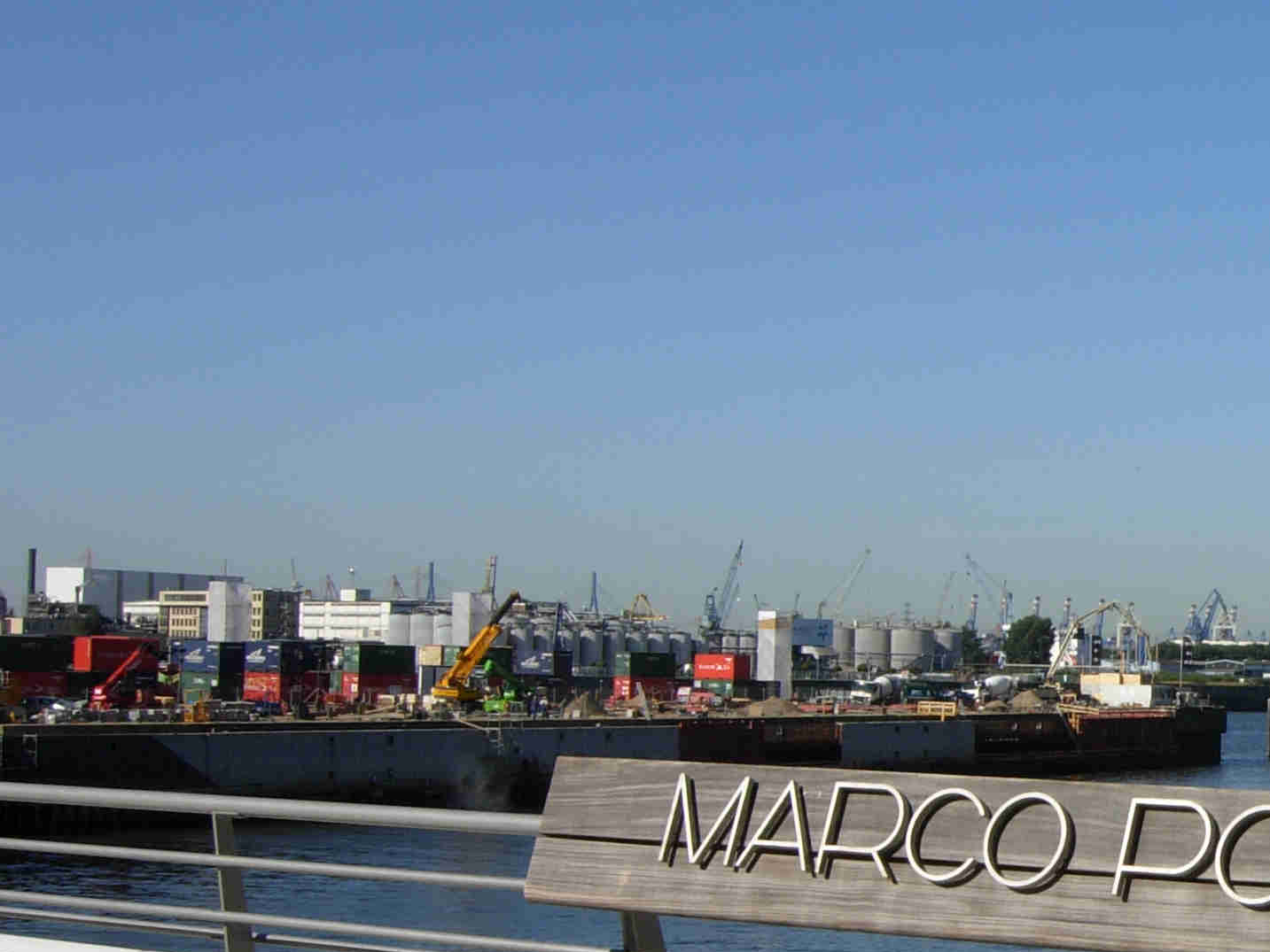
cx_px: 1432
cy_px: 594
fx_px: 3009
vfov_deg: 18.0
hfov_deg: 22.4
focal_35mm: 82
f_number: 6.8
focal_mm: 7.5
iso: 50
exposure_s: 1/373
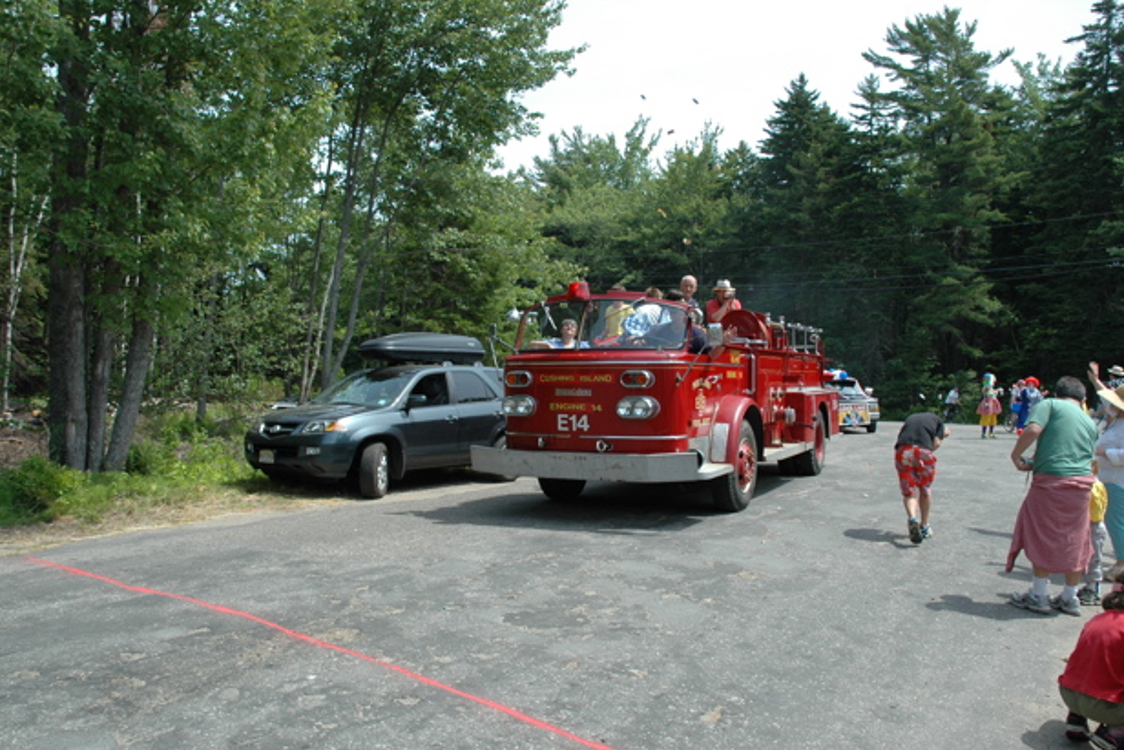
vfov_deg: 46.4
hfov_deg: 65.5
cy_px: 380
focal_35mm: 28
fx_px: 874
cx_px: 549
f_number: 9
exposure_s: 1/250
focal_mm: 18
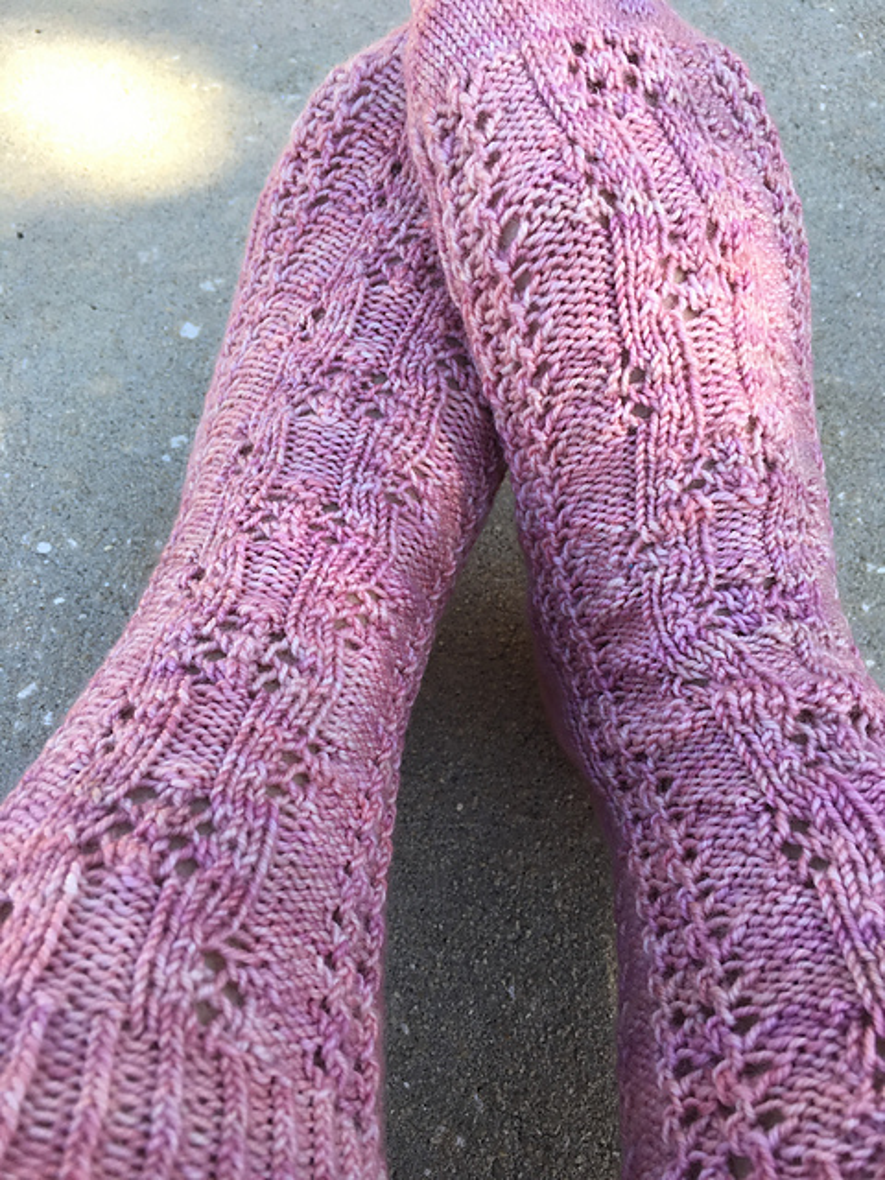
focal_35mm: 29
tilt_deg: -55.2
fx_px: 989
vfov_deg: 61.7
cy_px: 590
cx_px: 442
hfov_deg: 48.2
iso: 25
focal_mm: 4.15
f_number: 2.2
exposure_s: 1/206
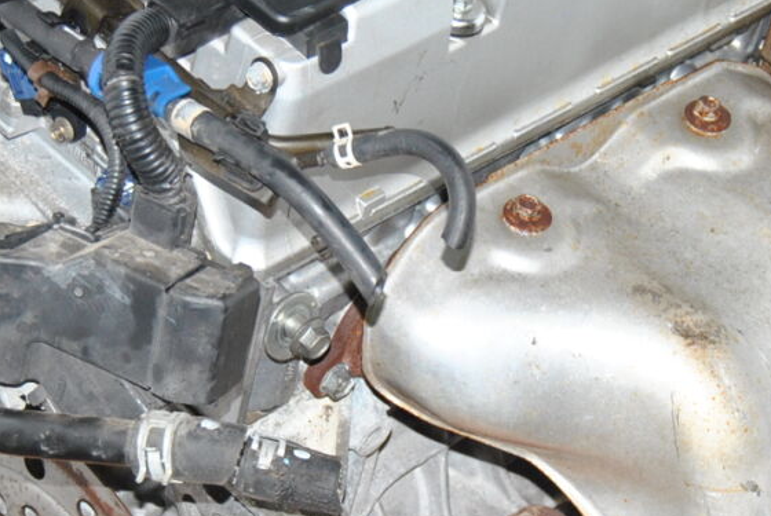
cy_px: 248
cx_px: 329
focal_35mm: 163
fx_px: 3495
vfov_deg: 8.4
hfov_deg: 12.6
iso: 400
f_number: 5.6
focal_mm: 38
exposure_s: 1/200
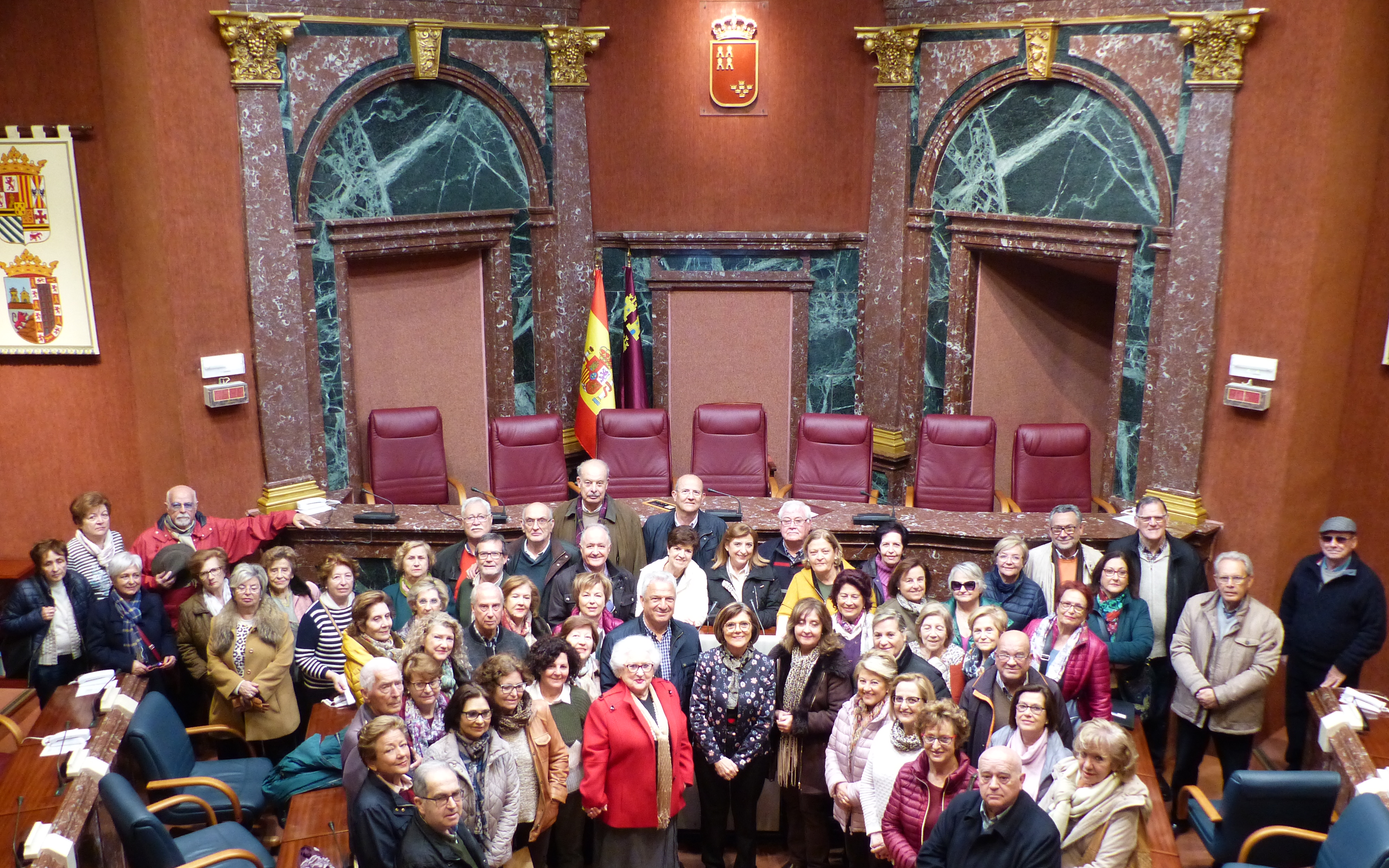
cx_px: 694
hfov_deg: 55.3
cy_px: 488
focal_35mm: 35
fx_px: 1325
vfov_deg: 36.2
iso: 400
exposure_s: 1/20
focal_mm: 5.9
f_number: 2.8
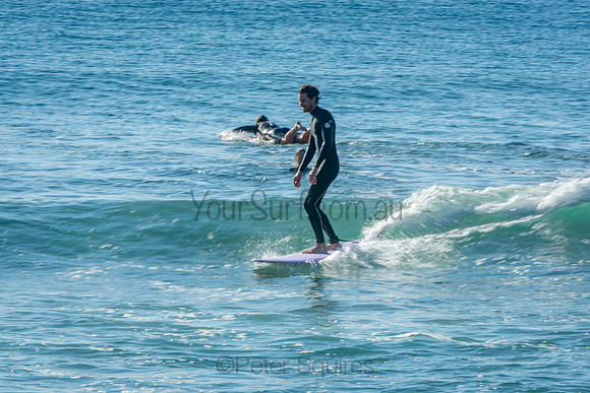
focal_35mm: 465
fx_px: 7622
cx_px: 295
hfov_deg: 4.4
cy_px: 196
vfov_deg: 3.0
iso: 100
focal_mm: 310
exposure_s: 1/30
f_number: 22
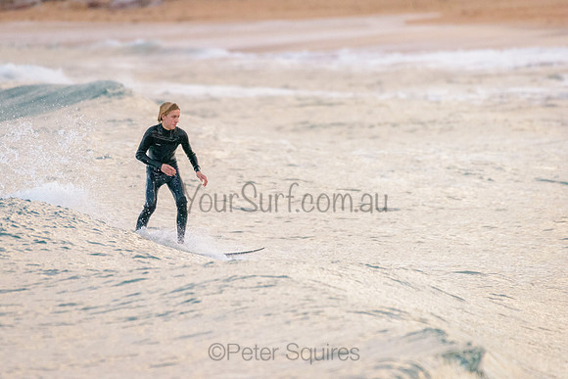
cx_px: 220
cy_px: 149
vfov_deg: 2.2
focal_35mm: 612
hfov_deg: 3.4
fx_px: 9655
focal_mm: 500
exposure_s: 1/2000
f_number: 5.6
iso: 2000
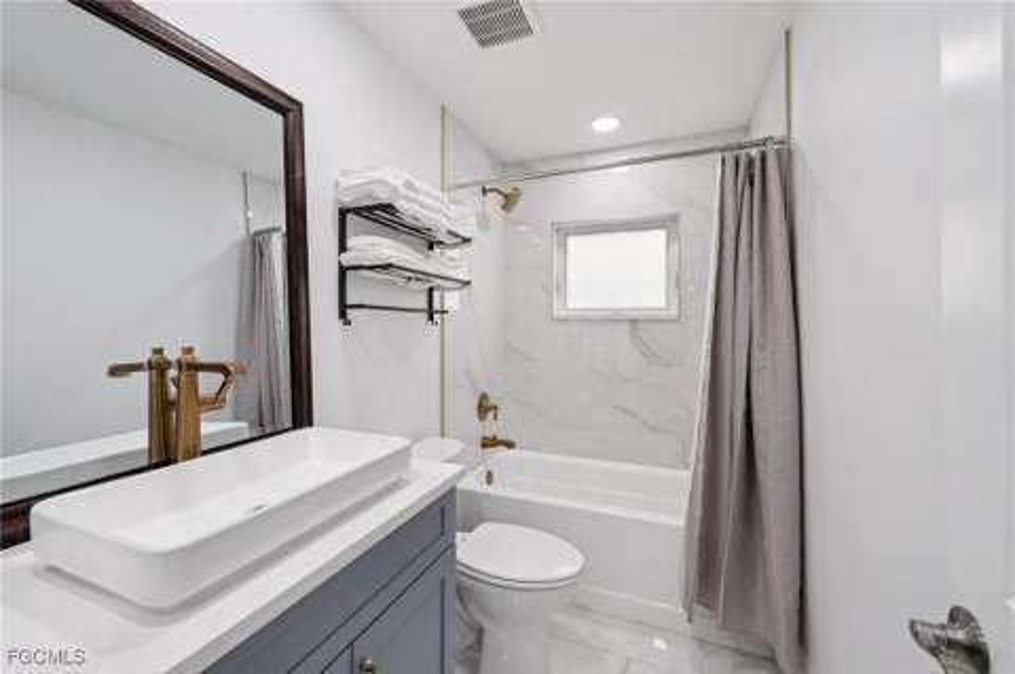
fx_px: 394
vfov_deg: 81.1
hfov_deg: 104.3
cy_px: 337
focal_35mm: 14
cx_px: 508
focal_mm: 14
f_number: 8
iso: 400
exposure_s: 1/40
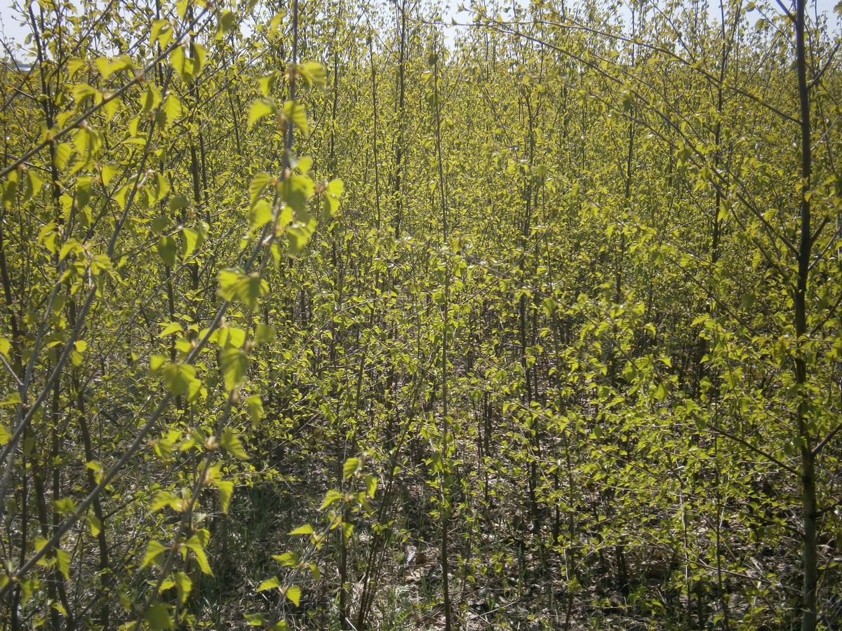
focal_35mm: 47
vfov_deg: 30.9
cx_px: 421
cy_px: 316
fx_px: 1143
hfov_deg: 40.4
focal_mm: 8.3
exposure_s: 1/100
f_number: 9.7
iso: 80
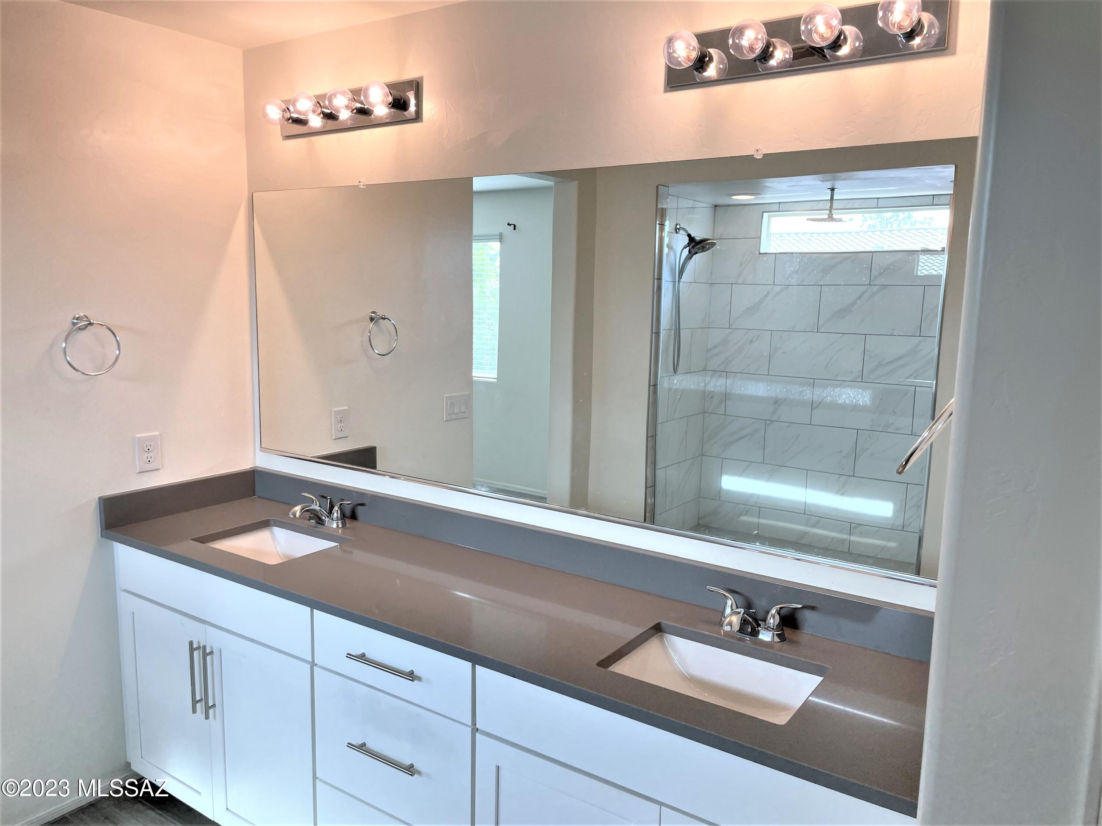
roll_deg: -0.9
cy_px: 413
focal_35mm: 26
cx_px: 551
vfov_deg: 53.1
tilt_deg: -5.9
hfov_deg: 67.3
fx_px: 828
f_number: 1.6
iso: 40
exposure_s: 1/120
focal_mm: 4.2
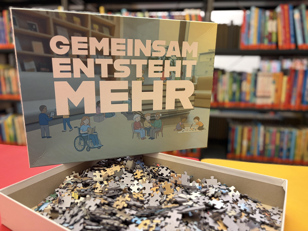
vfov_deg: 53.1
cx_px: 154
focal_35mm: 26
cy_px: 116
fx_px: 231
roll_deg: -0.4
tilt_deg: -12.0
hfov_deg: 67.3
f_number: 1.6
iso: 400
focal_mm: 5.96
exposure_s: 1/33
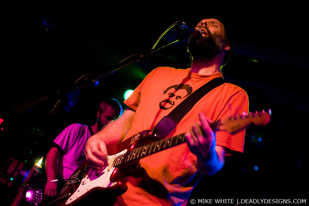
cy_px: 103
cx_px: 154
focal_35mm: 45
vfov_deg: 29.9
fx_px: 386
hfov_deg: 43.6
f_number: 2
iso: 1000
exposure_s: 1/60
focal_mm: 30
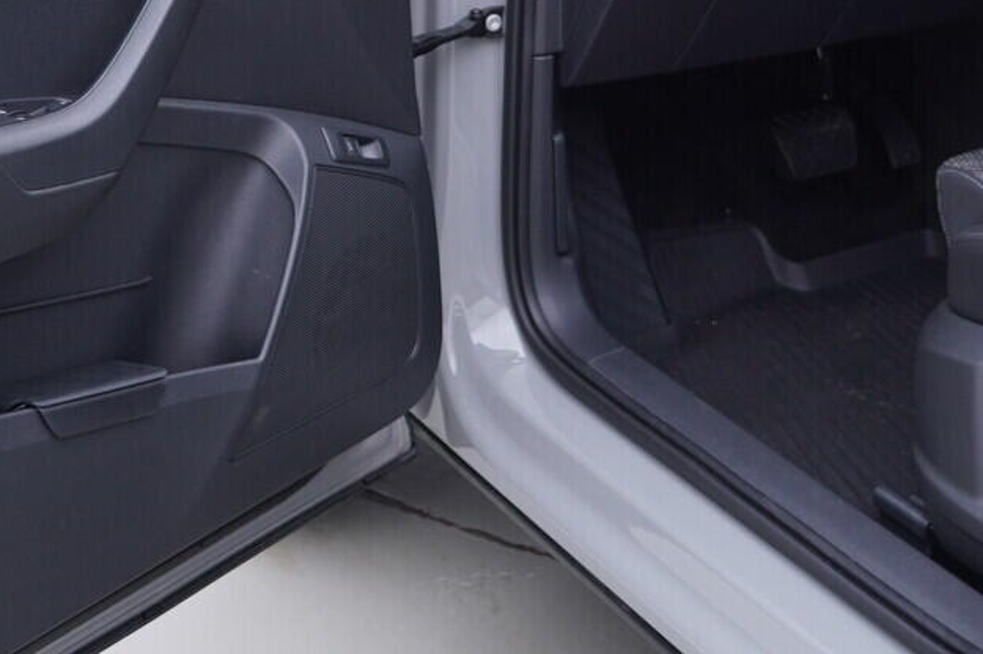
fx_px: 2265
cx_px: 429
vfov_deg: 15.9
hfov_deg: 24.5
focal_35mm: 83
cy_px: -99
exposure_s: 1/50
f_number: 3.2
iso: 125
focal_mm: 24
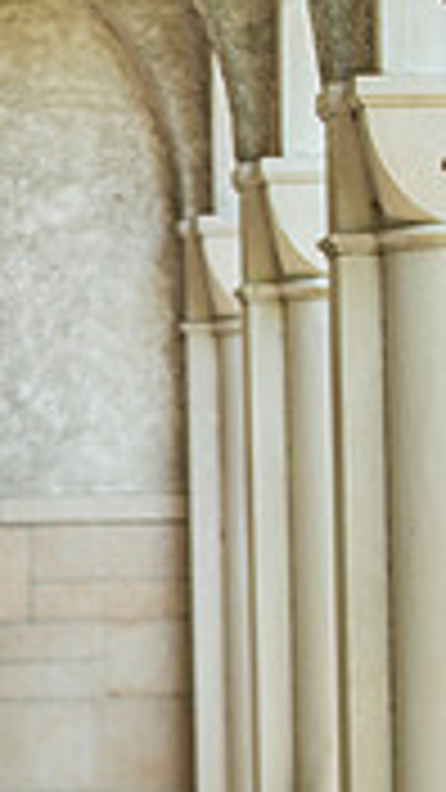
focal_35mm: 255
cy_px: 666
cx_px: -135
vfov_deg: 8.4
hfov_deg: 4.7
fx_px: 5361
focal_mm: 95
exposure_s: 1/320
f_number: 3.5
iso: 320
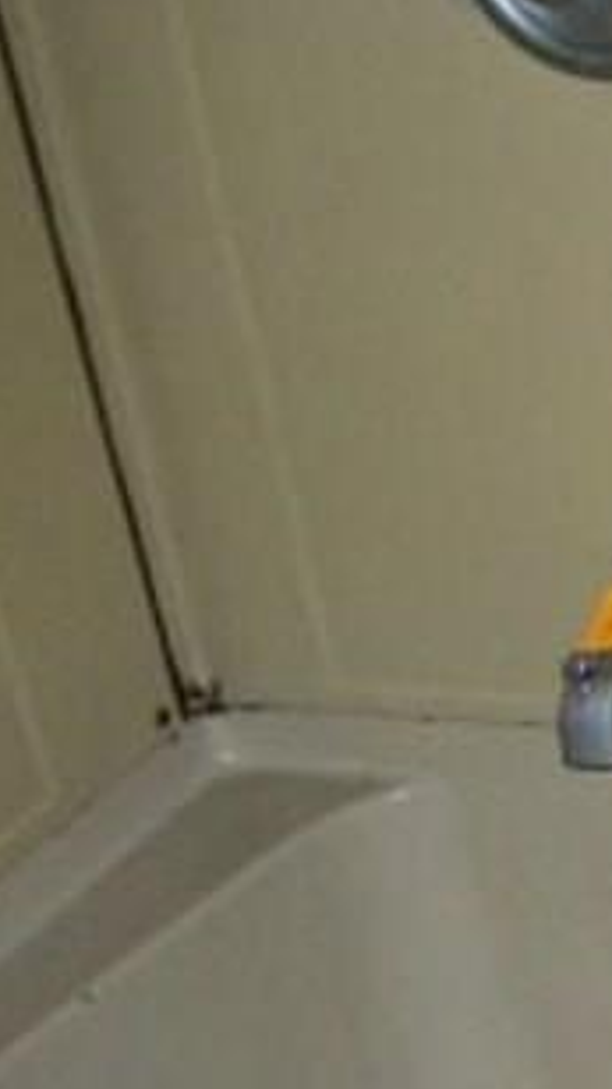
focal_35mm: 116
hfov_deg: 8.9
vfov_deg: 18.3
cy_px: 891
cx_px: 1684
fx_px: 3350
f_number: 2.9
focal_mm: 5.7
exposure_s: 1/30
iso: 160
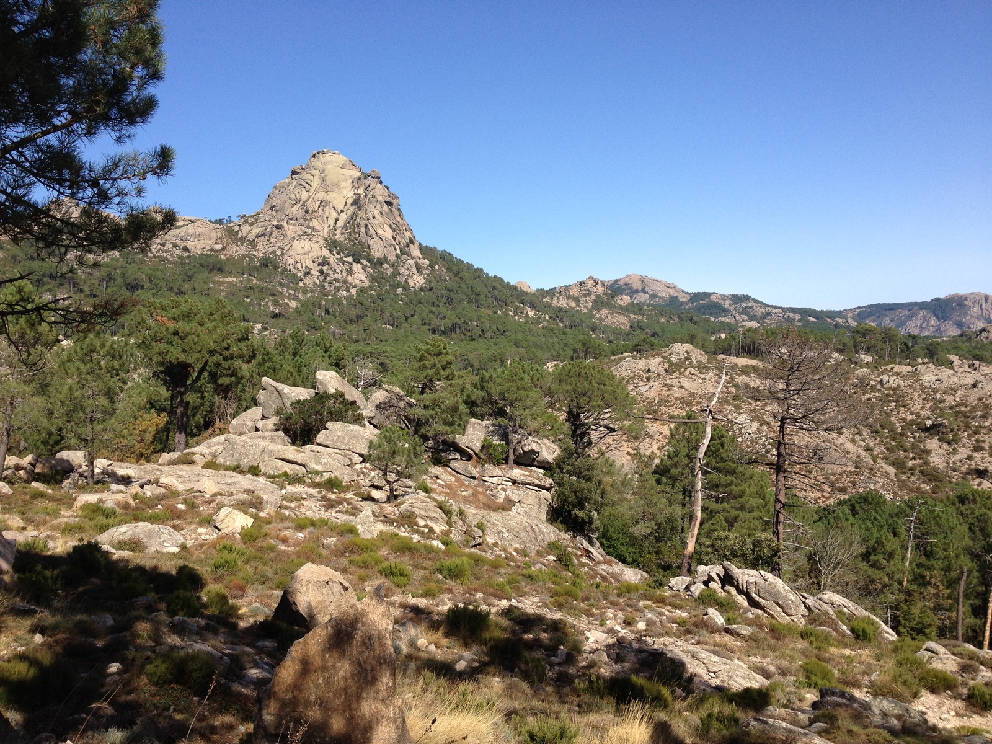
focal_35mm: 35
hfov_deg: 52.6
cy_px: 372
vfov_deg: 40.7
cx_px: 496
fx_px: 1003
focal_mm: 4.28
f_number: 2.4
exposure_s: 1/1453
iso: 64
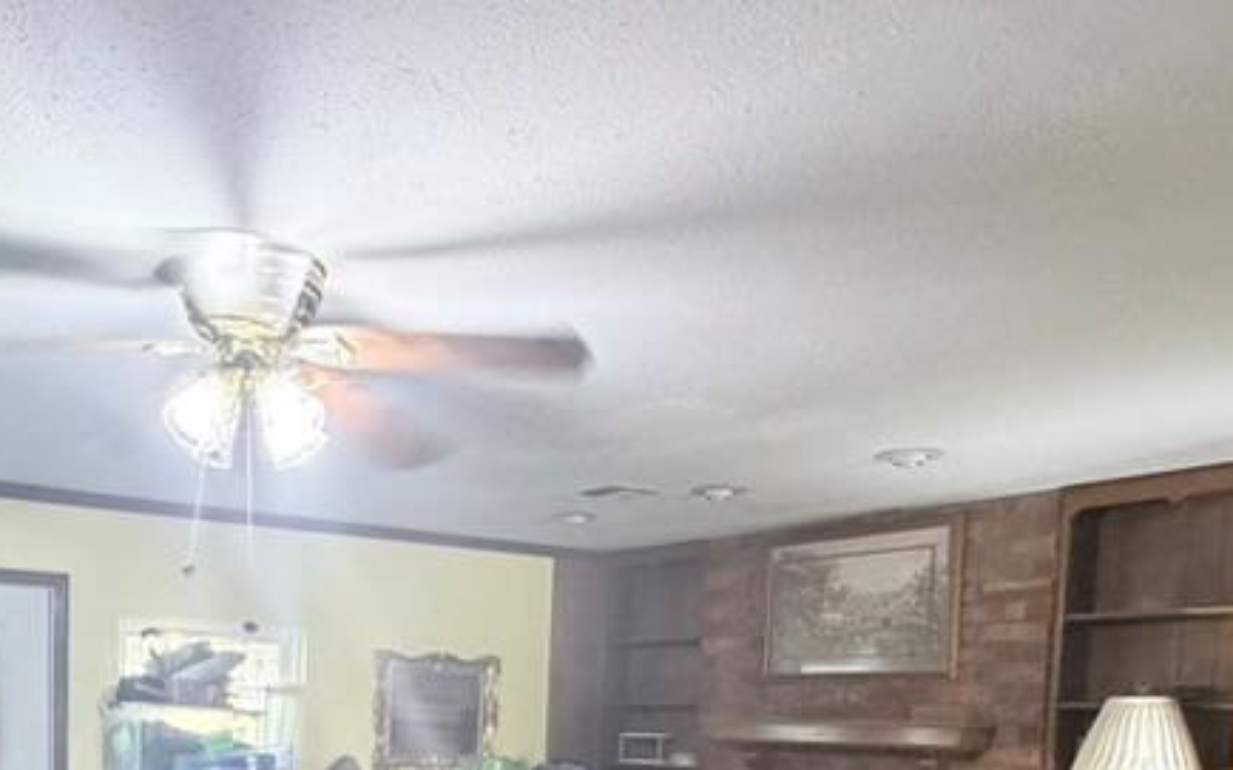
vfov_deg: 32.8
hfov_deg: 52.8
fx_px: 1176
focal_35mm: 35
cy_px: 796
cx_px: 301
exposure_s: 1/60
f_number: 2.2
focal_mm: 2.22
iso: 500
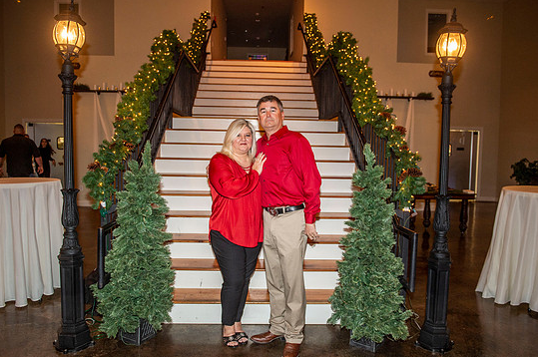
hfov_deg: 65.5
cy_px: 181
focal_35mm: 28
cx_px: 270
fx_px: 418
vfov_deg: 46.3
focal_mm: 26
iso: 1600
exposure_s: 1/125
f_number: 4
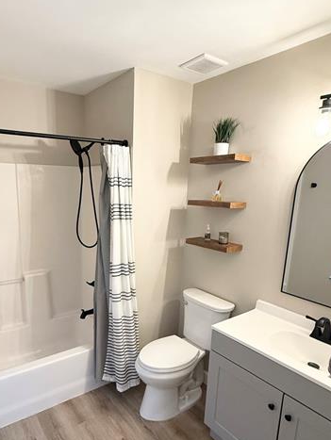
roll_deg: -1.8
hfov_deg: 58.3
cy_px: 248
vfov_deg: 73.6
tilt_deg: -11.9
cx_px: 128
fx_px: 293
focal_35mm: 23
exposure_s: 1/120
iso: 320
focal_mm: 2.22
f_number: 2.2
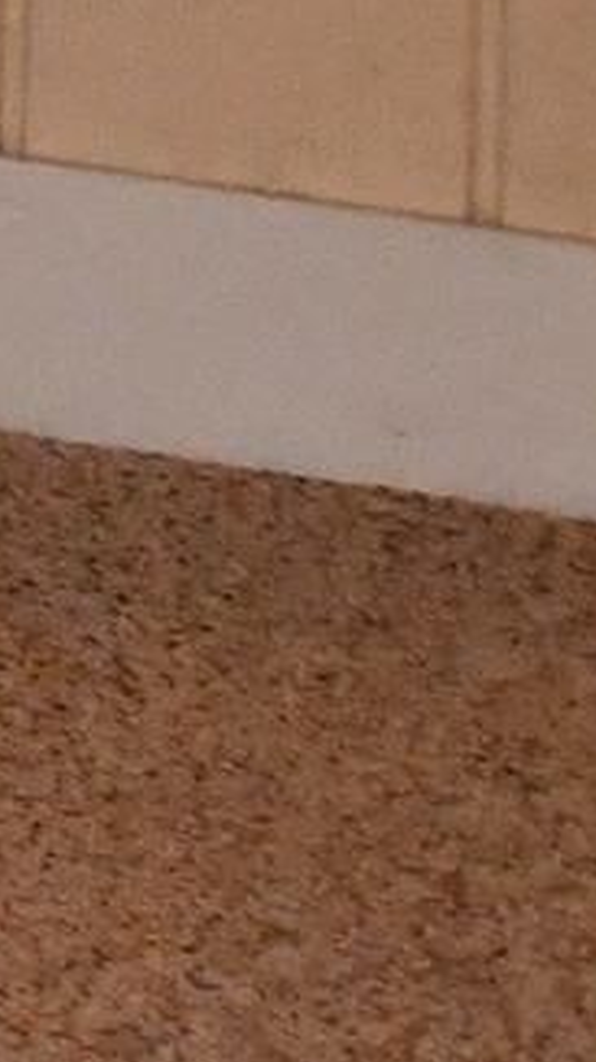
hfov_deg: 3.1
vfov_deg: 6.5
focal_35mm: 306
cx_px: -4338
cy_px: -2065
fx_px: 8611
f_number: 4
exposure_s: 1/60
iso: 2500
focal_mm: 21
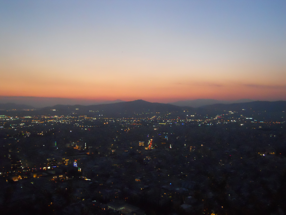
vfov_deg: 39.7
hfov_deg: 51.4
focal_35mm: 36
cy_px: 108
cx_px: 143
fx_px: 297
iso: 800
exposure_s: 1/40
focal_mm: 6.4
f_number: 3
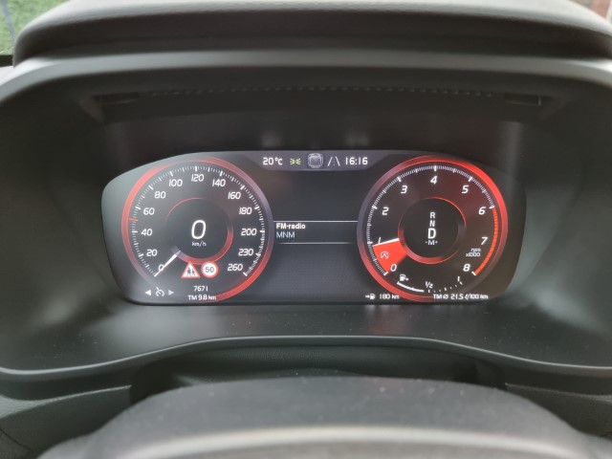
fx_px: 424
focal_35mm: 24
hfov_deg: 71.6
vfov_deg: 56.8
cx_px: 306
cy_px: 230
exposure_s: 1/25
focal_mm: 6.7
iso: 640
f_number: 1.8
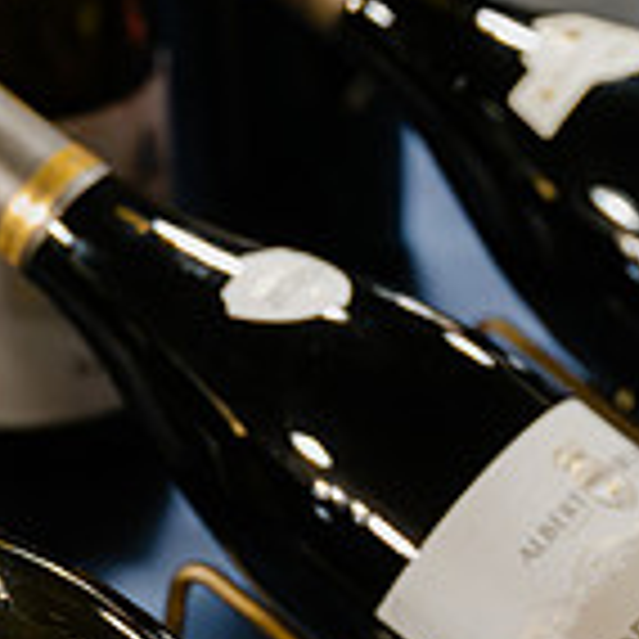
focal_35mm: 191
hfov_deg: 9.2
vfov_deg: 9.0
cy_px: 776
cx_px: 346
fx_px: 3989
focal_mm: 55
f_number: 3.5
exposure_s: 1/60
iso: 1800
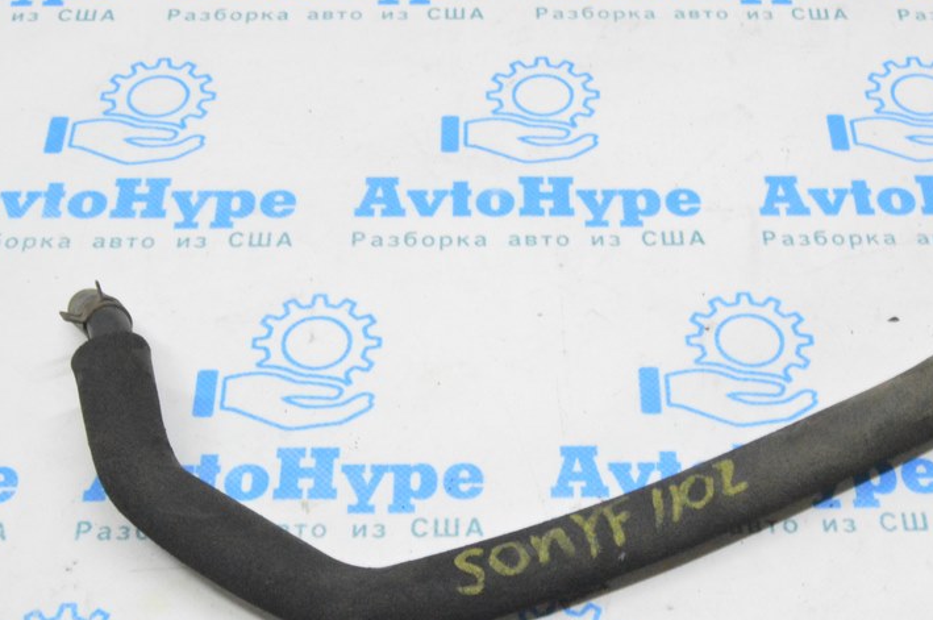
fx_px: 1683
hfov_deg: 30.9
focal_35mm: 65
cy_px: 373
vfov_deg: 20.8
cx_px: 558
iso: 6400
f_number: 20
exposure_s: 1/15
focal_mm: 30
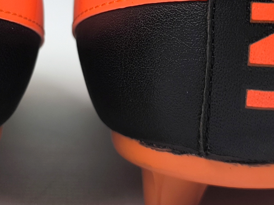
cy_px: -68
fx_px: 681
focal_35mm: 86
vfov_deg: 16.2
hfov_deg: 22.5
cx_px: 61
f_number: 1.9
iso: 64
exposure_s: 1/100
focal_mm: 6.92
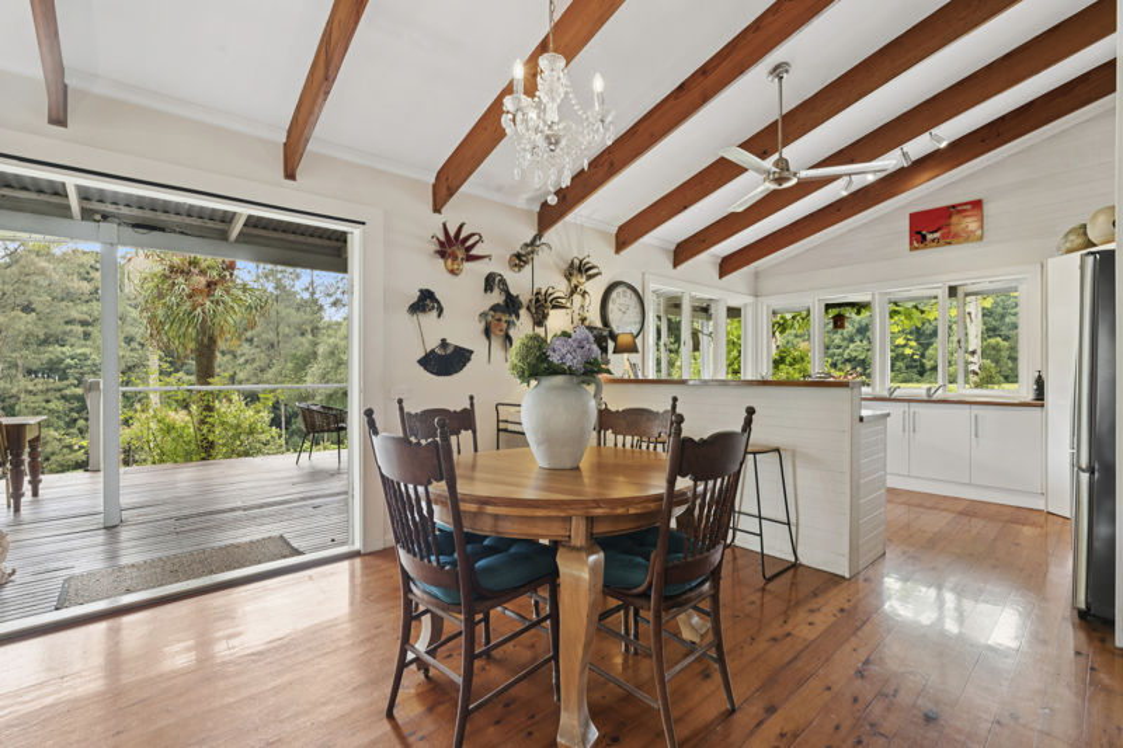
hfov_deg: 95.0
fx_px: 515
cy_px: 374
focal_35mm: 16
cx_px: 562
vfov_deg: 72.0
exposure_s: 1/40
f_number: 7.1
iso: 800
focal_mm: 16.5
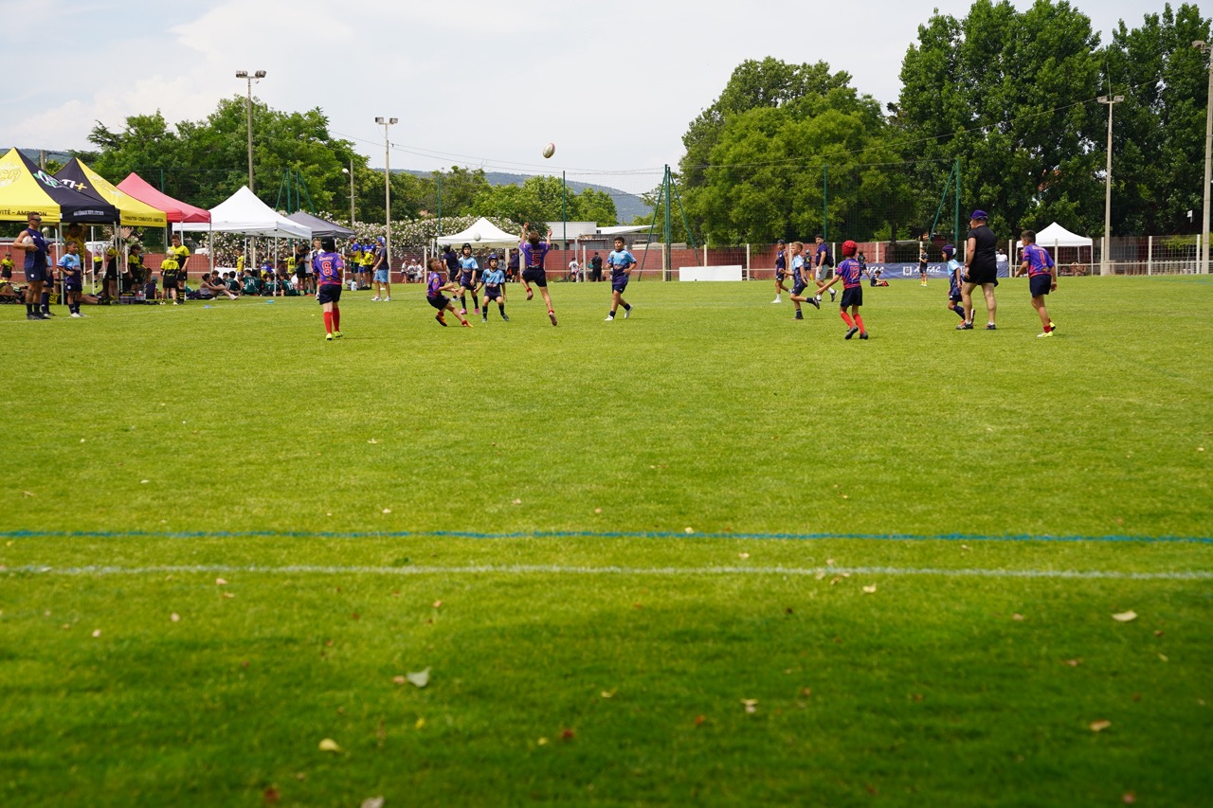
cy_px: 404
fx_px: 2358
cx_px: 606
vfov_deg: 19.5
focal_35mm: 70
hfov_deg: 28.8
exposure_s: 1/400
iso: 100
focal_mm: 70
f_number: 5
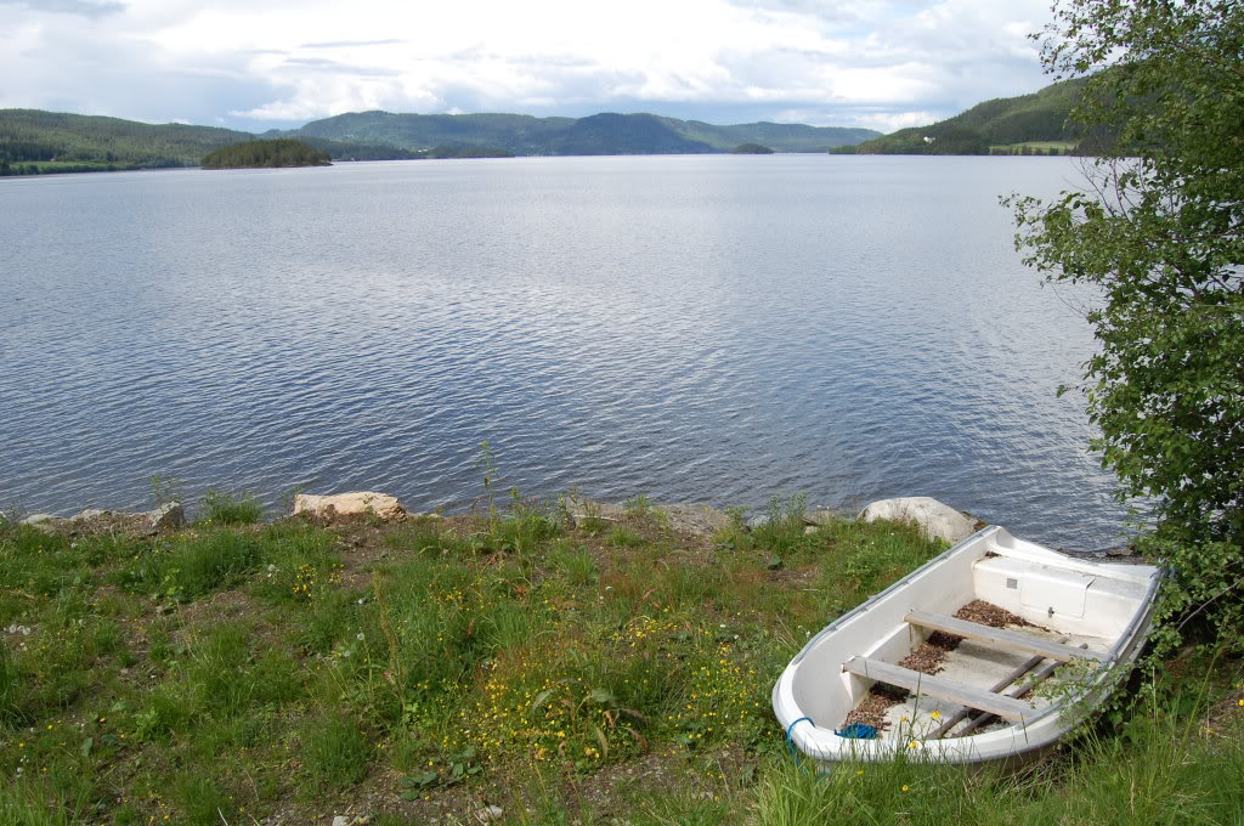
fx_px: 932
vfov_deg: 47.8
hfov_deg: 67.4
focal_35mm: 27
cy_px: 413
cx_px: 622
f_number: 9
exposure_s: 1/320
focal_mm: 18
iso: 200
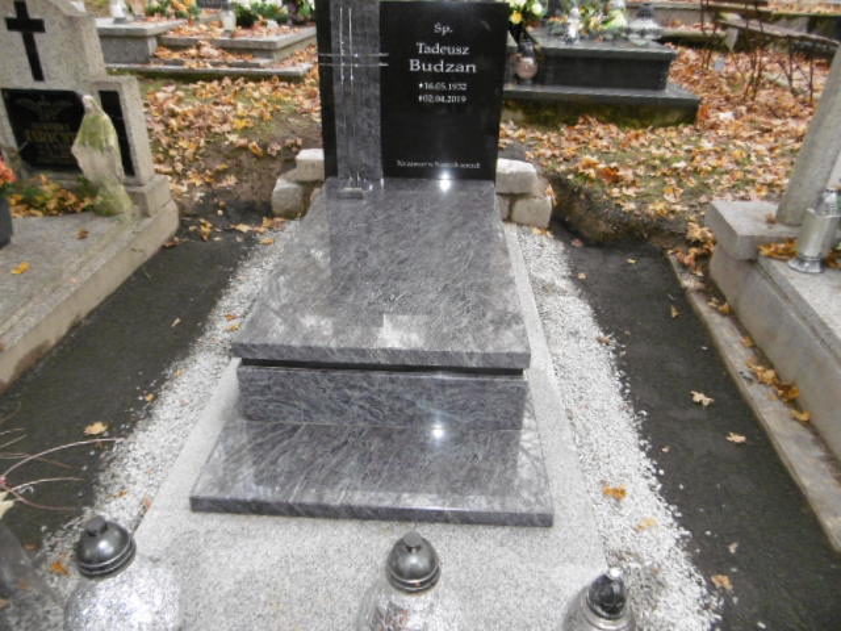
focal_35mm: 24
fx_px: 583
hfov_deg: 71.6
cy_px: 316
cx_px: 420
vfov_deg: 56.8
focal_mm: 4.3
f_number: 3.1
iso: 320
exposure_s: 1/60
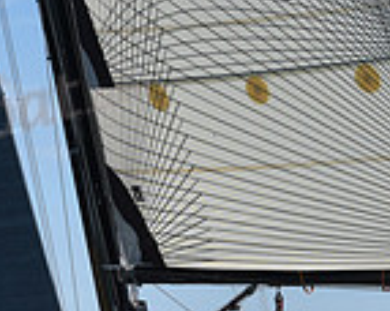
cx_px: 295
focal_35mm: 267
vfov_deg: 5.8
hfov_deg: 7.2
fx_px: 3078
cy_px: 231
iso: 250
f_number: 7.1
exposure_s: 1/1600
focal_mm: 70
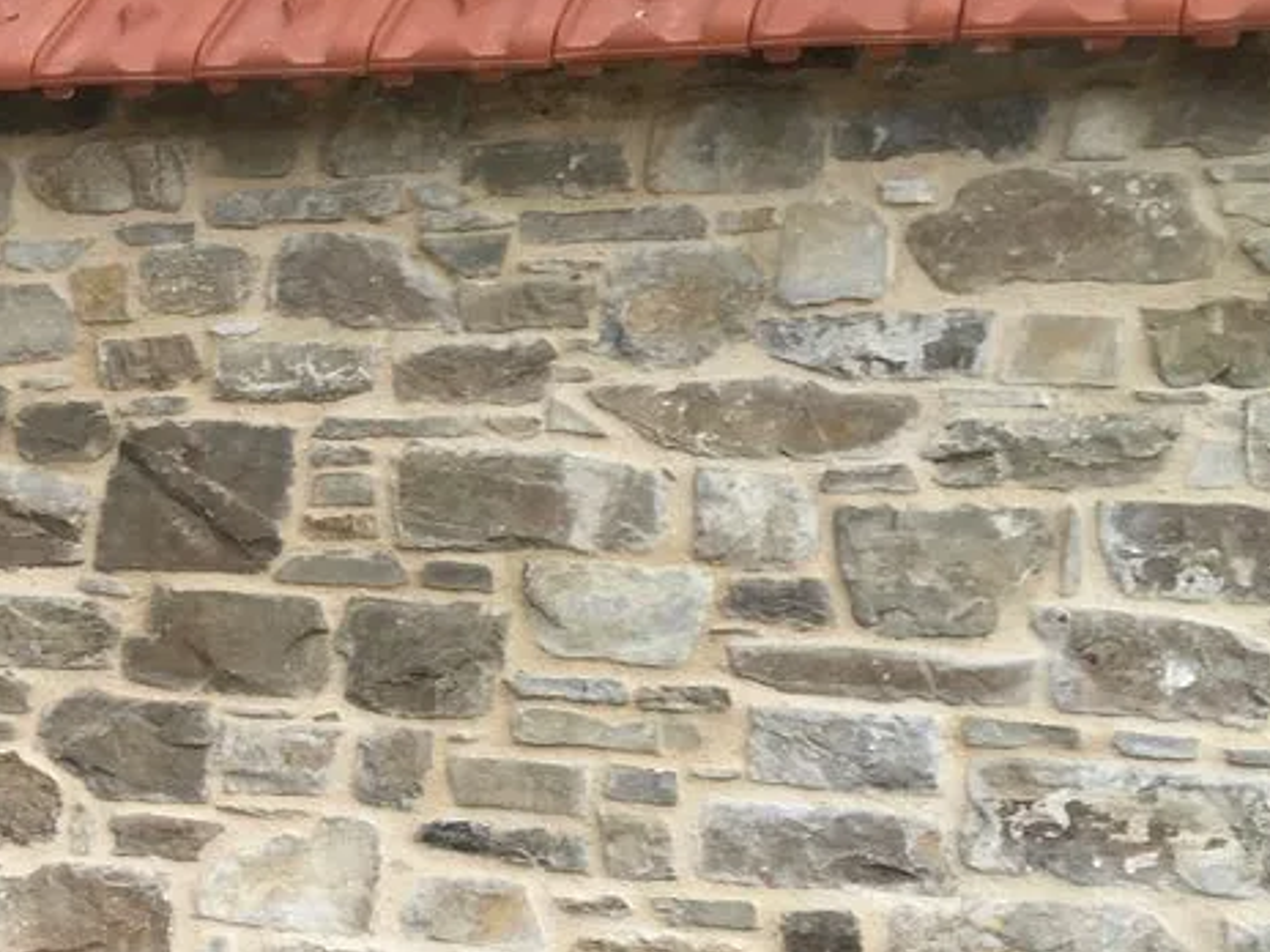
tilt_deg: -3.1
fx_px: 2752
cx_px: -244
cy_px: 698
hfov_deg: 23.8
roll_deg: -3.0
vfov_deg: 19.5
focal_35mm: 75
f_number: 2.2
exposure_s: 1/154
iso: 32
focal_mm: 4.15
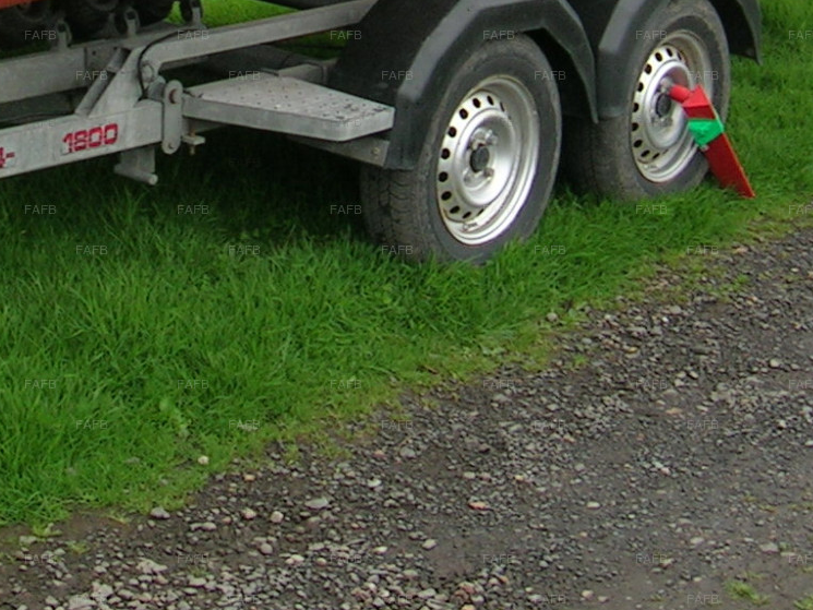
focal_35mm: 94
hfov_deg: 20.7
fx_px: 2208
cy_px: -170
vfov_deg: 15.1
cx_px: 239
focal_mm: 5.4
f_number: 4.8
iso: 50
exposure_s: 1/144
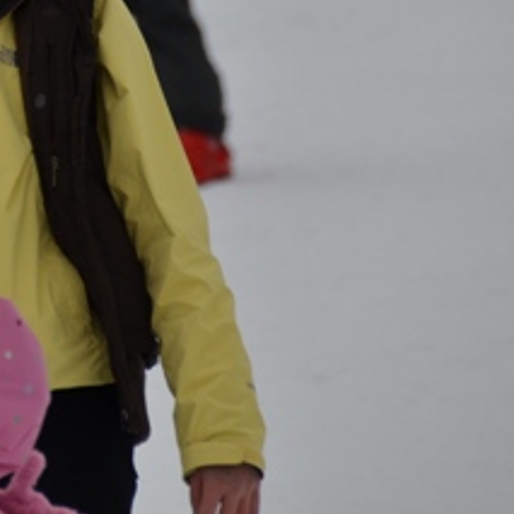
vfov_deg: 2.3
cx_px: -87
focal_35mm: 766
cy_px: 29
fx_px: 12868
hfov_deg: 2.3
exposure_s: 1/500
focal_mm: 200
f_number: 5.6
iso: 280
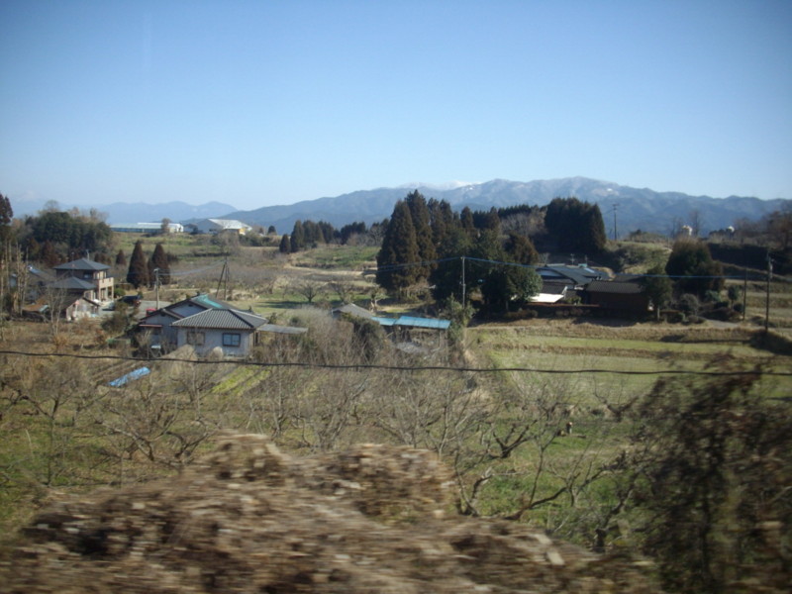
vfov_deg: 38.7
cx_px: 396
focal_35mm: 37
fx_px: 847
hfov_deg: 50.1
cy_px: 297
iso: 80
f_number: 5.6
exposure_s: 1/200
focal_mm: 6.2
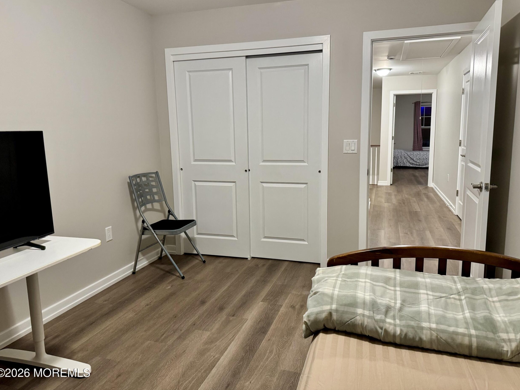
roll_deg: +0.7
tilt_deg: -8.1
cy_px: 188
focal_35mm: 25
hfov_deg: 69.4
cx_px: 266
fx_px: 376
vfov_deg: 54.9
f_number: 1.78
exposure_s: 1/60
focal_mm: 6.76
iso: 320
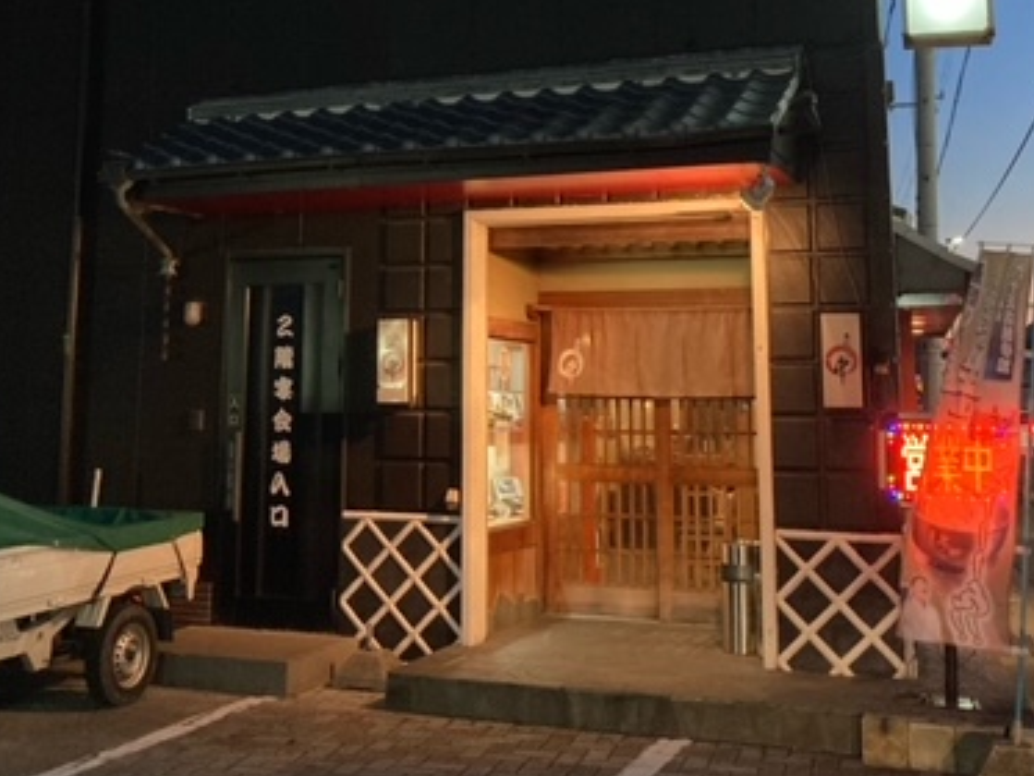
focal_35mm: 48
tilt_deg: +9.1
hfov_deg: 39.6
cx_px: 452
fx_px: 1434
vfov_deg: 29.7
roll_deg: +0.7
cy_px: 169
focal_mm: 3.99
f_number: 1.8
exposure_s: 1/40
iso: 250
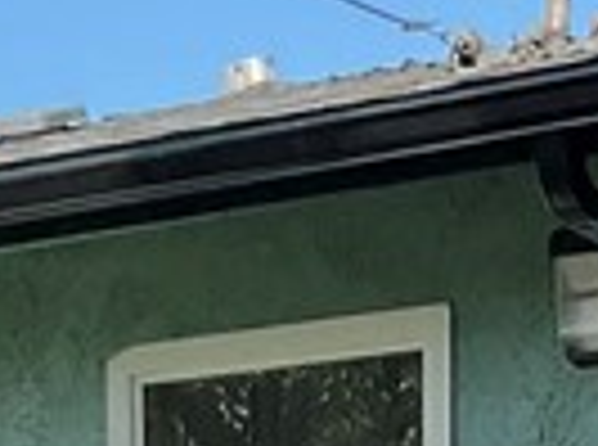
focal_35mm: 224
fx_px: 3859
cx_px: 85
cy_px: 1261
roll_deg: +0.7
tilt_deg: -5.8
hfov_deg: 8.8
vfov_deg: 6.2
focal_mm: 3
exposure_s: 1/1121
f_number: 1.8
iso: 16
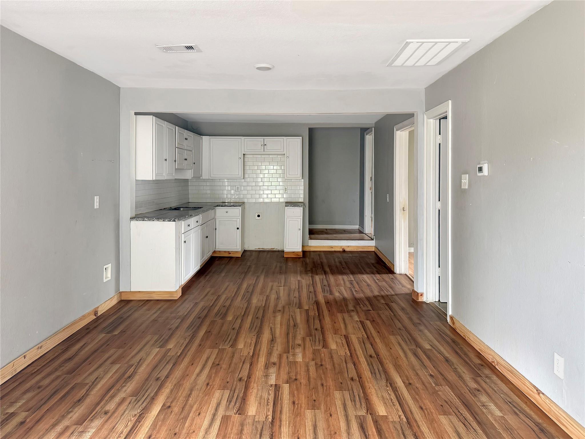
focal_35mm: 24
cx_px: 292
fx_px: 406
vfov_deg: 56.8
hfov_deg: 71.6
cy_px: 220
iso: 200
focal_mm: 6.76
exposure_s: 1/83
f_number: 1.78
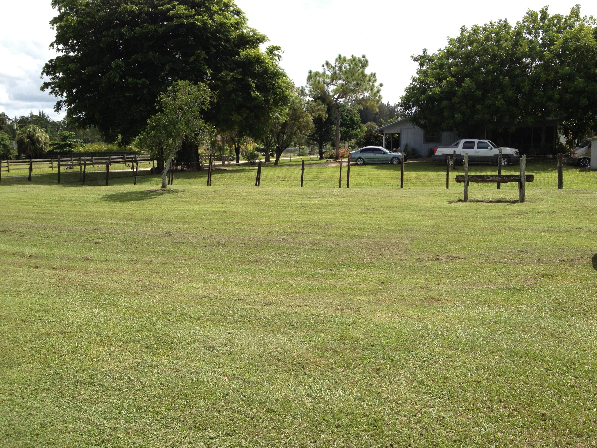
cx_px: 298
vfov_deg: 40.7
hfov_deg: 52.6
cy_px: 224
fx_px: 604
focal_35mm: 35
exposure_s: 1/1200
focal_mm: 4.28
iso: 50
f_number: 2.4
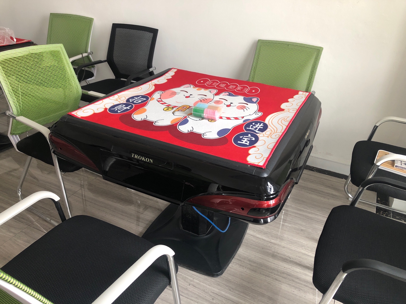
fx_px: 328
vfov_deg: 49.7
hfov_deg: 63.4
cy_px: 152
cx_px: 203
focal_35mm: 28
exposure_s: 1/15
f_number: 1.8
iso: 40
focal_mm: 3.99
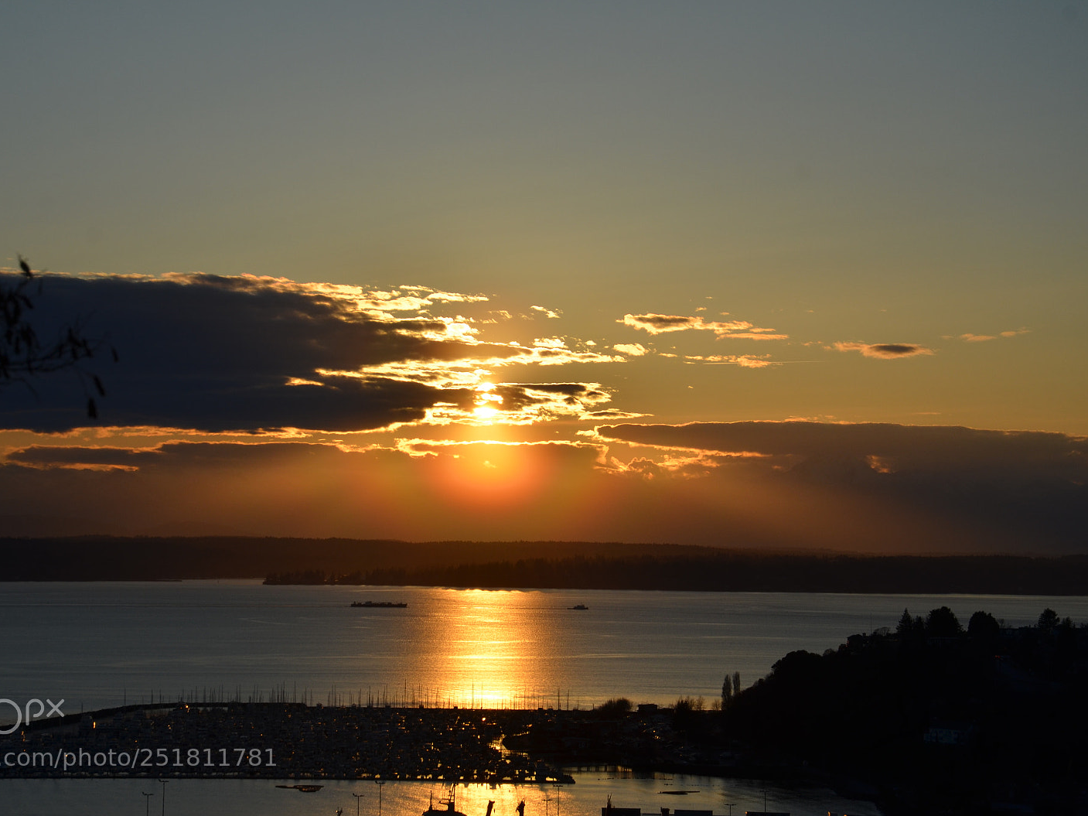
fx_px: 3394
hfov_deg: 18.2
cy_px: 409
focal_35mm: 108
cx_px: 491
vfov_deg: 13.7
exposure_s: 1/1000
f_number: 8
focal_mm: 66
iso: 125
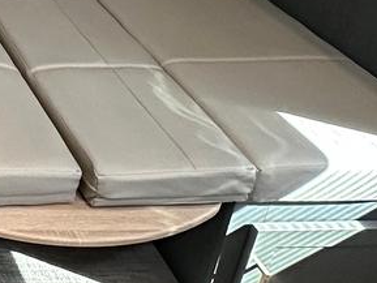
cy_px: -143
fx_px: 676
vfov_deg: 20.3
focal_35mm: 62
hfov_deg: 22.1
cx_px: -265
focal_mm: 2.22
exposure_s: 1/75
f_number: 2.2
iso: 320
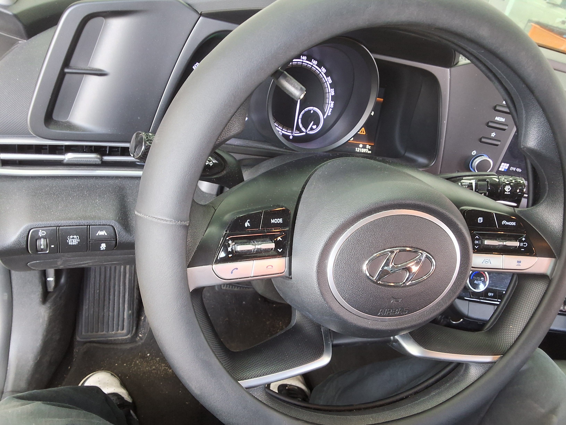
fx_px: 458
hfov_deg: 63.4
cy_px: 212
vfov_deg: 49.7
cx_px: 283
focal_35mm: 28
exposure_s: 1/30
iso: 160
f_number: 1.9
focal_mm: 2.91
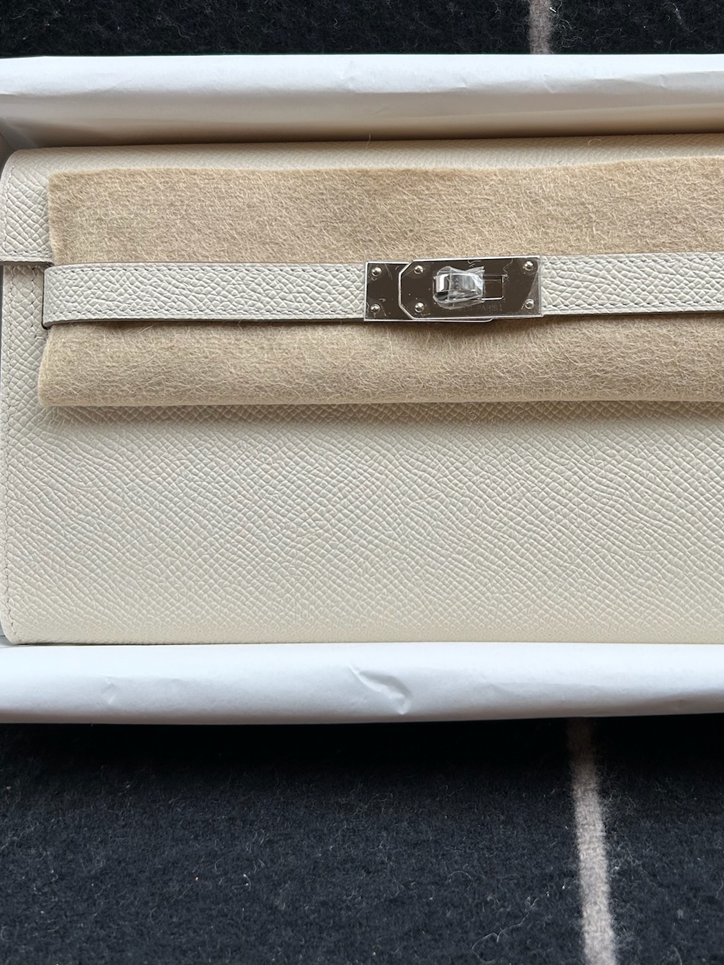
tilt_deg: -58.1
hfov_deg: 37.5
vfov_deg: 48.2
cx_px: 448
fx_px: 1060
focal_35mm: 38
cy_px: 329
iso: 40
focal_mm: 5.7
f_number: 1.5
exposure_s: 1/260
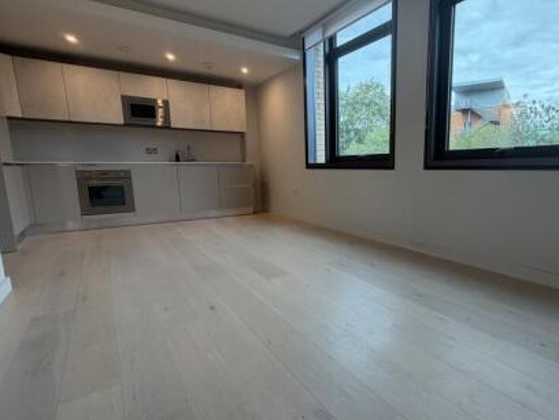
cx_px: 353
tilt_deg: -9.9
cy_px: 222
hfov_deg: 80.1
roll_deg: -0.1
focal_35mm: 20
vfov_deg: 65.9
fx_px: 323
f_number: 2.2
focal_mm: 2.22
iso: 80
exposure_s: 1/100
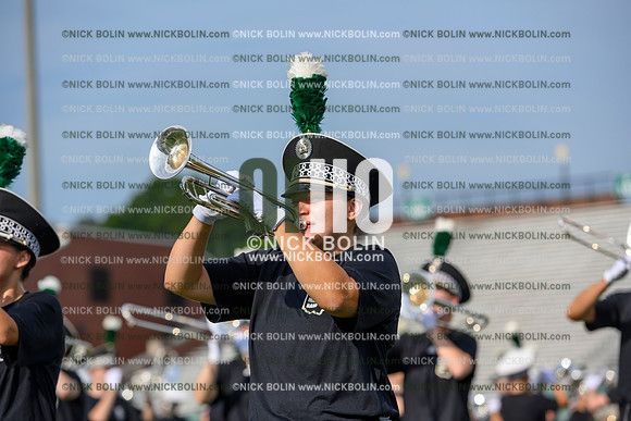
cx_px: 316
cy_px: 210
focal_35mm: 135
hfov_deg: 15.2
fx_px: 2367
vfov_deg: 10.2
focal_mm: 135
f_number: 4
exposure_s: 1/1600
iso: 100
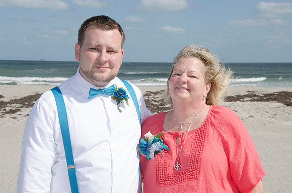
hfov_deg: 32.0
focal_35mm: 63
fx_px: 510
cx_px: 146
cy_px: 96
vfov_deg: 21.5
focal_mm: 42
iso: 100
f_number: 11
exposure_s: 1/250
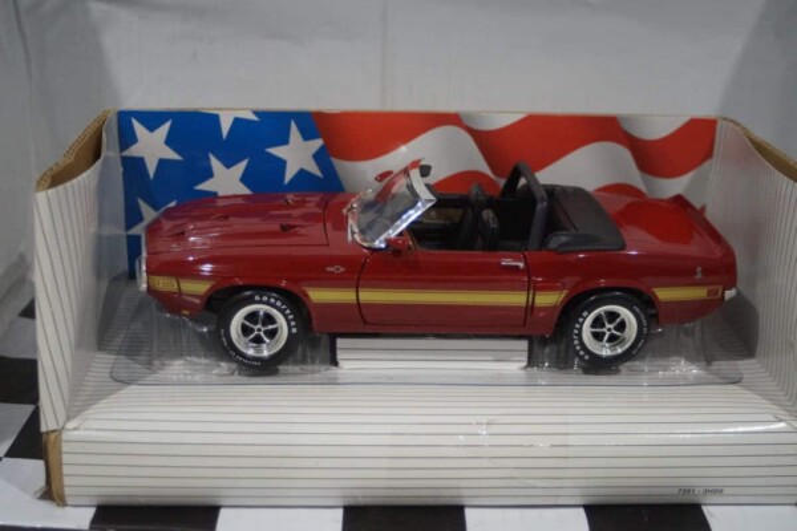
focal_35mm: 52
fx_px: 1162
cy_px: 266
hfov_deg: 37.9
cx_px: 398
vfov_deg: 25.8
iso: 3200
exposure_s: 1/160
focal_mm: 35
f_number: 4
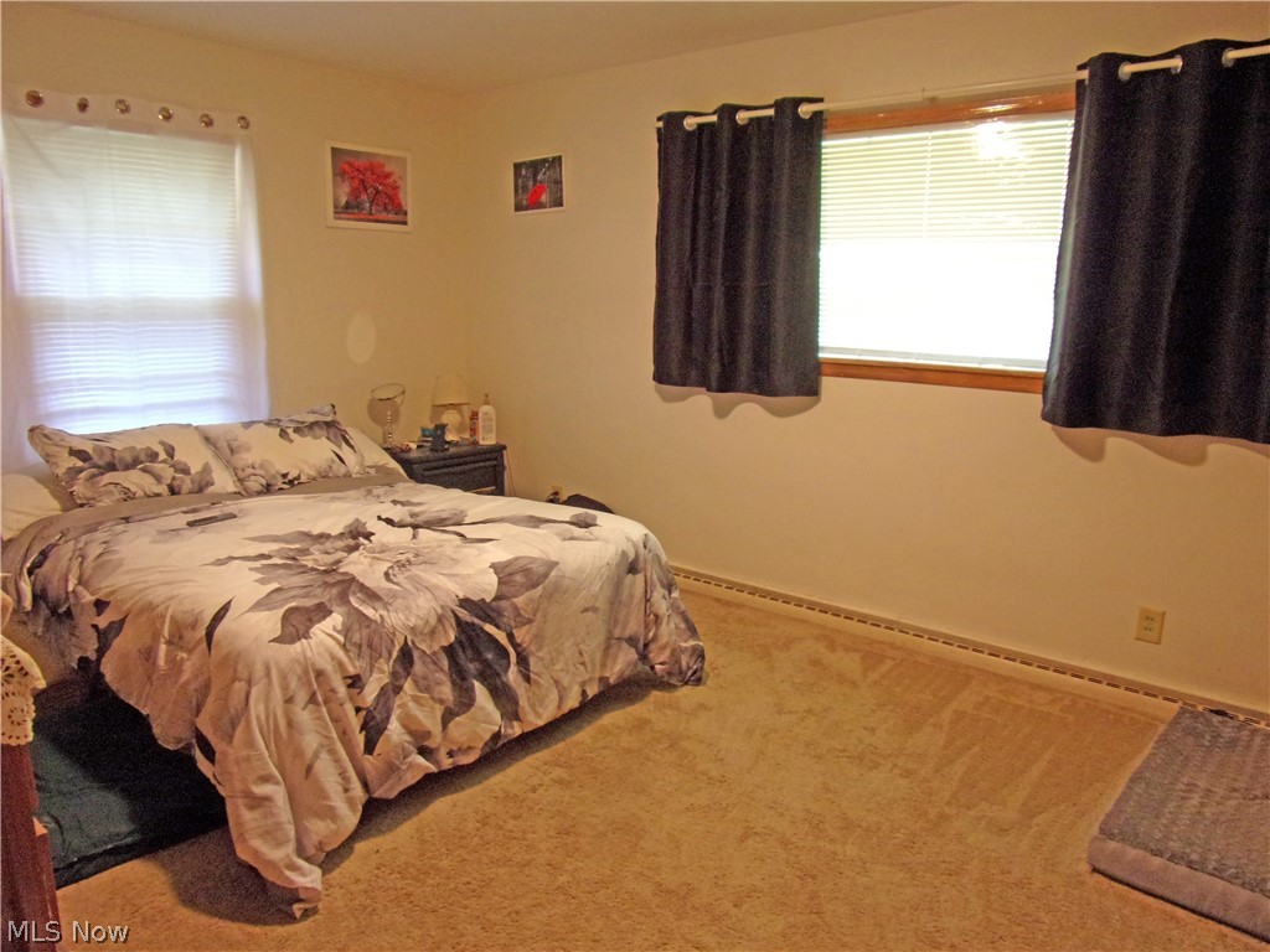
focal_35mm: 24
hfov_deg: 71.6
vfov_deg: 56.8
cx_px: 635
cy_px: 476
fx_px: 881
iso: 200
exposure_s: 1/18
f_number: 3.3
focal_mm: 4.3
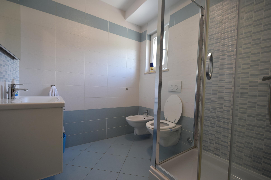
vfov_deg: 77.3
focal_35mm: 15
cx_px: 136
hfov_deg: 100.4
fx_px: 113
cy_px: 90
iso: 400
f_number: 4
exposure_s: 1/60
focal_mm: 10
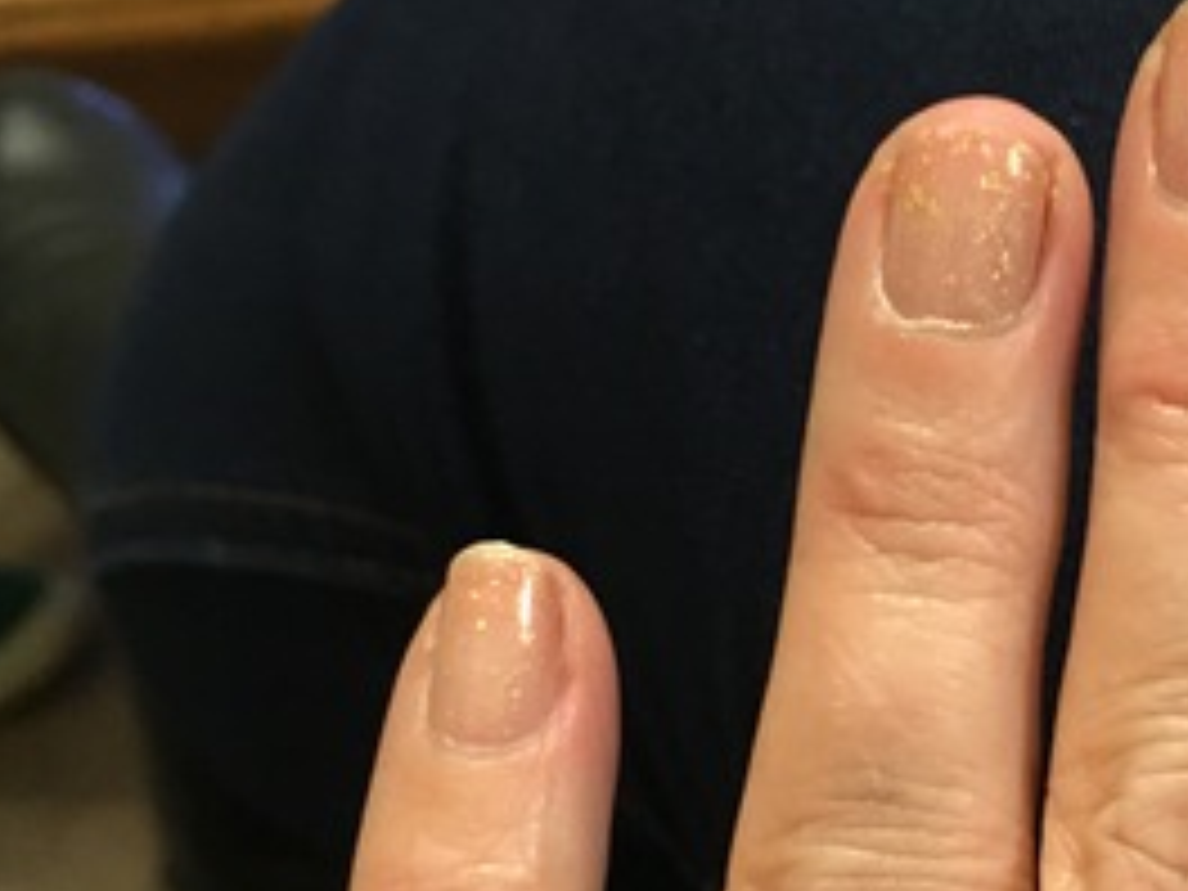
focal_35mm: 66
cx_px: 1170
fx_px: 2265
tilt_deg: -38.0
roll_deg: +19.3
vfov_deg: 22.2
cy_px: 572
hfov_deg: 27.8
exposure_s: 1/17
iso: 400
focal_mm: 4.15
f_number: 2.2
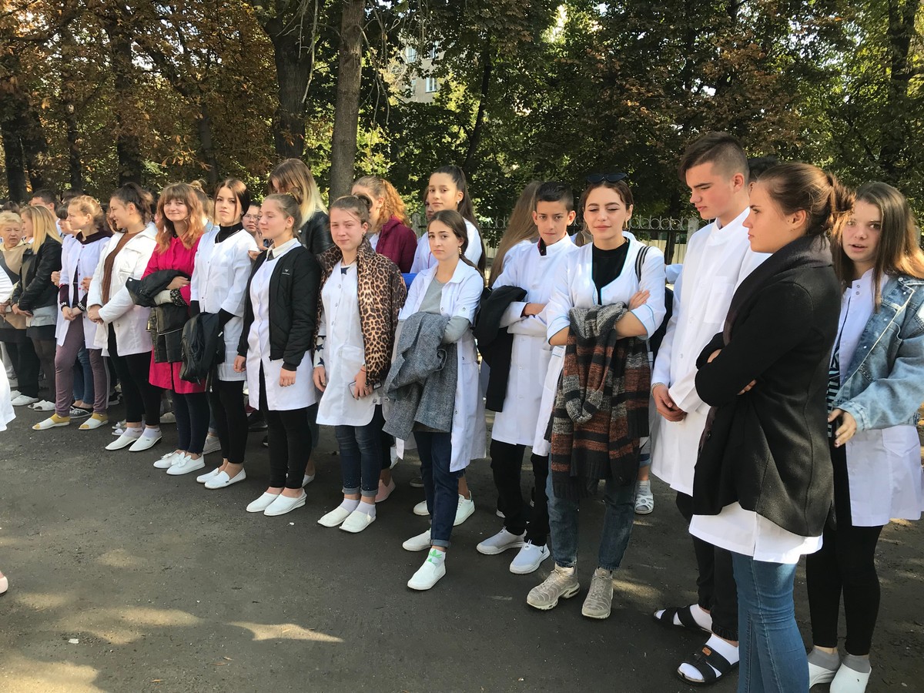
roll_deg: +1.1
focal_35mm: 28
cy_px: 346
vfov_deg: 49.7
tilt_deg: -8.8
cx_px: 462
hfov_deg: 63.4
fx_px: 747
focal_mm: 3.99
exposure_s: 1/367
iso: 20
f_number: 1.8
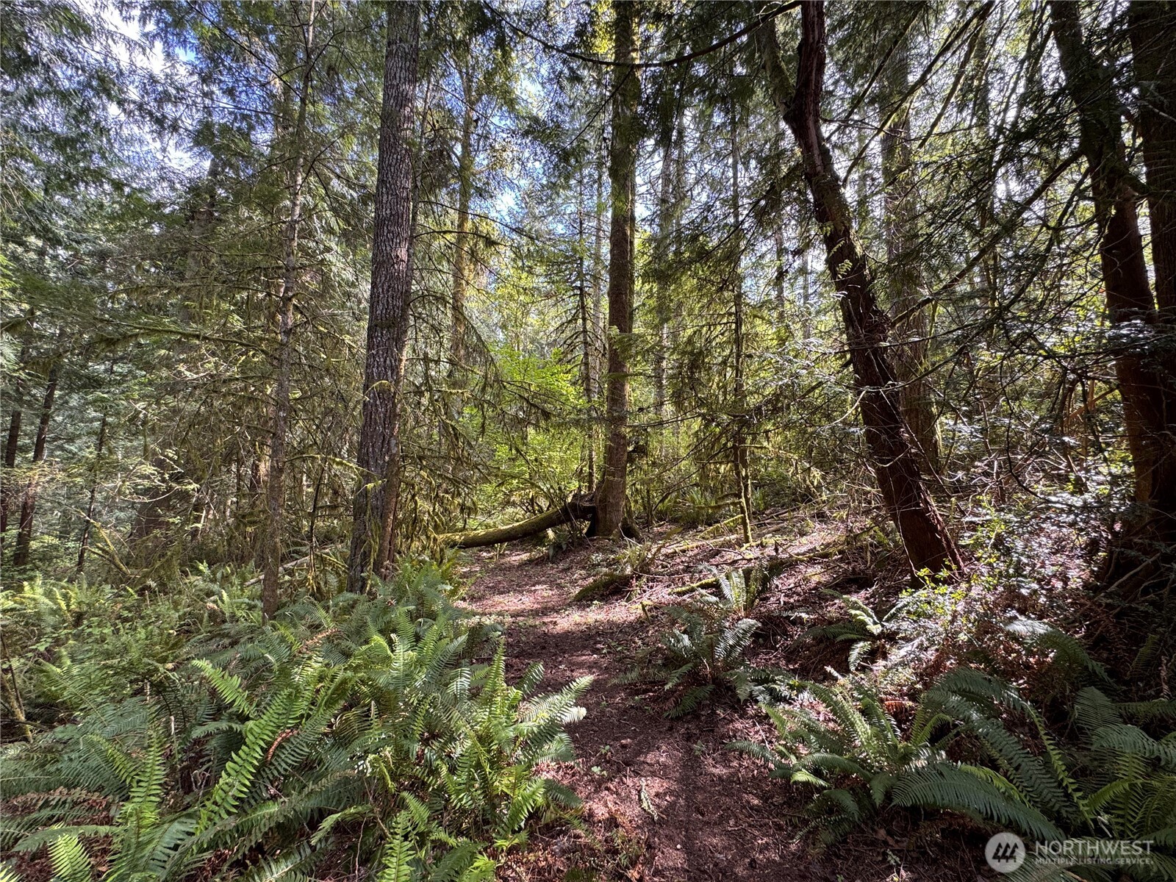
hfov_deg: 102.1
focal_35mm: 14
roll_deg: -1.3
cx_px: 588
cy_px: 441
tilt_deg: +4.8
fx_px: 476
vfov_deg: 85.7
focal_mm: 2.22
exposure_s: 1/99
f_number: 2.2
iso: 80
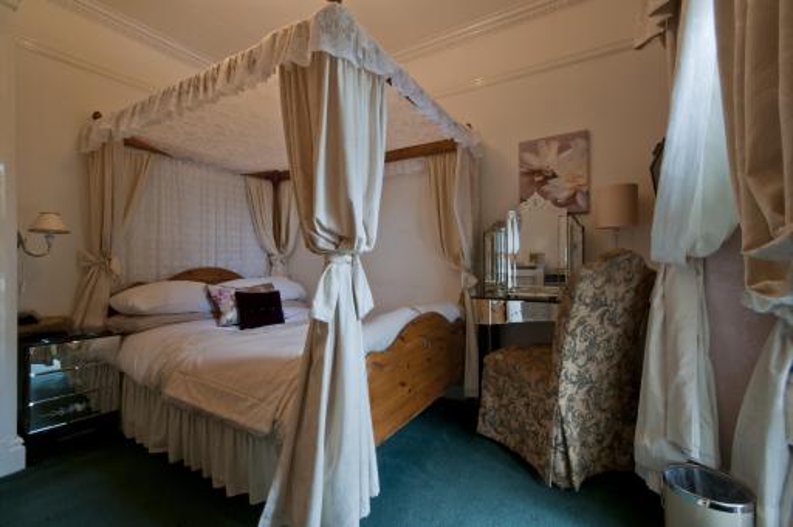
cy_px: 264
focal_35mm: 15
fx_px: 330
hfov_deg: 100.5
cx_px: 396
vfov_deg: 77.2
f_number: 11
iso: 200
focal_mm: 10
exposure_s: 1.3
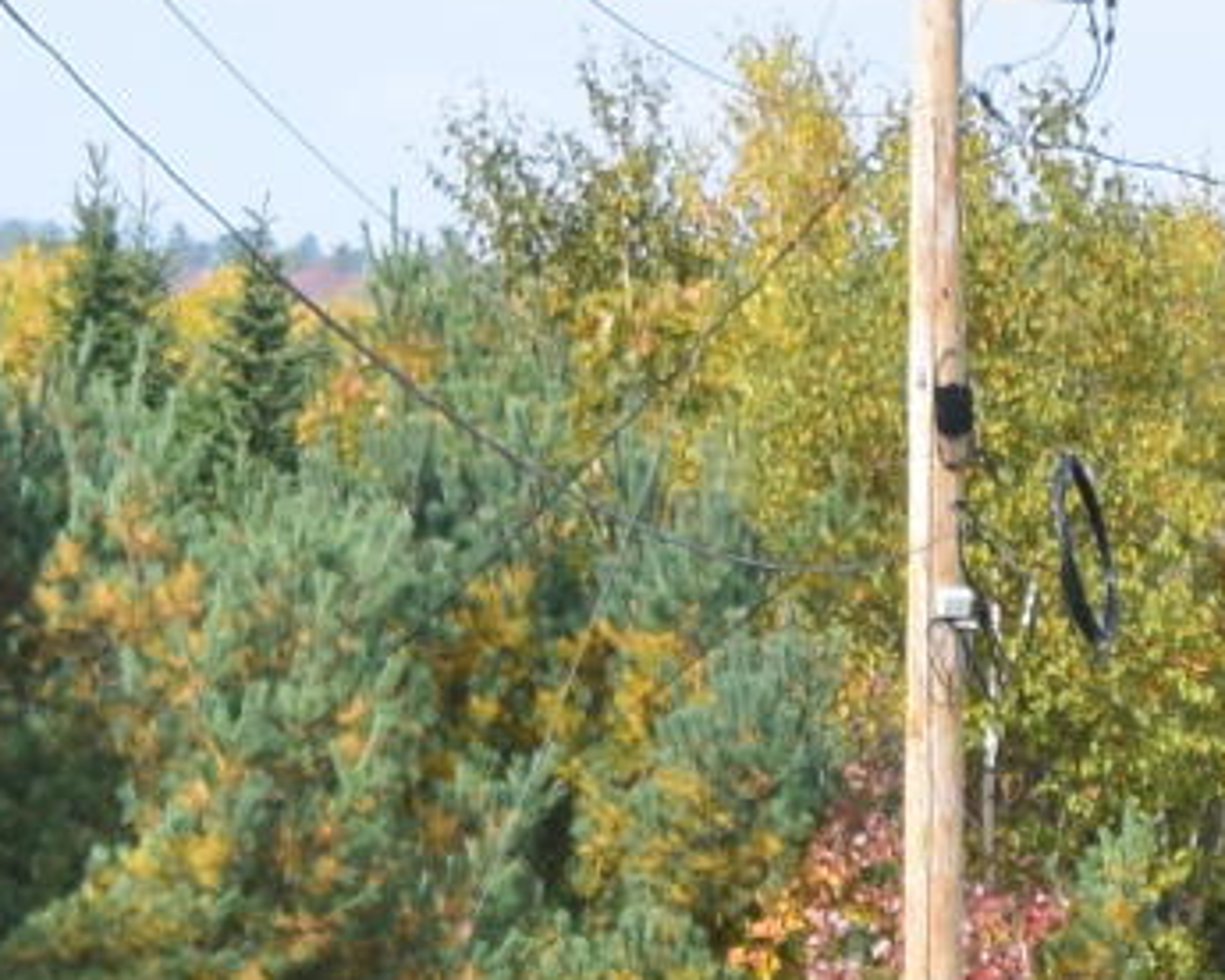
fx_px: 17765
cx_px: 4463
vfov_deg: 3.2
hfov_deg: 3.8
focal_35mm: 490
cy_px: 1197
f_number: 11
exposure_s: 1/500
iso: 400
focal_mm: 40
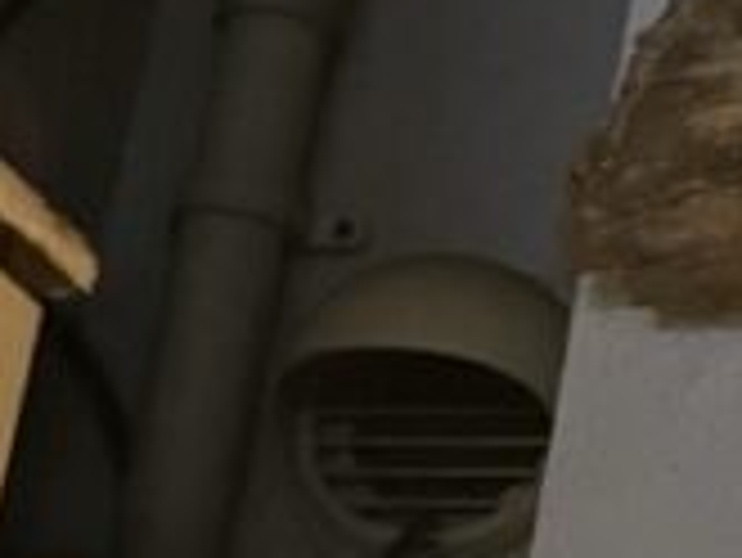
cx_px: 2226
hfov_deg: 8.8
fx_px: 3990
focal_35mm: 186
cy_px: 306
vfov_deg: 8.0
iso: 800
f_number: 1.78
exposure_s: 1/60
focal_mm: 6.76
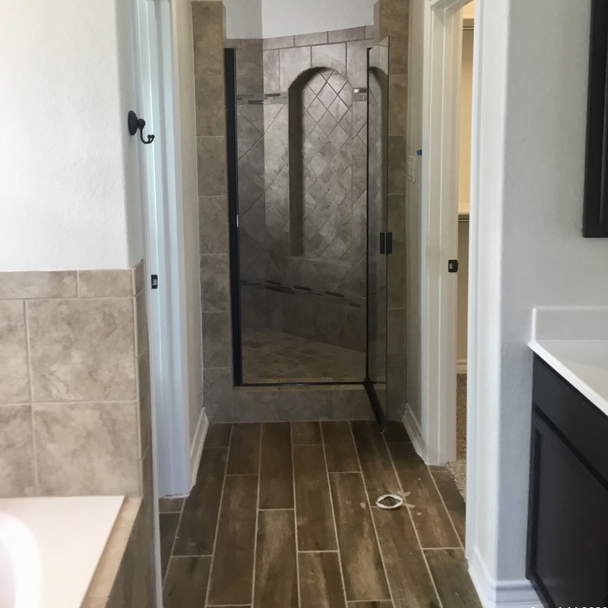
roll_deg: -0.7
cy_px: 218
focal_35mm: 37
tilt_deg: -6.7
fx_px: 735
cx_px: 302
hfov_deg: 44.9
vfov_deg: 44.5
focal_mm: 3.3
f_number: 2.4
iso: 50
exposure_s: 1/30
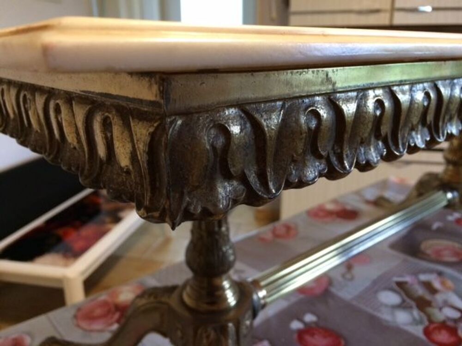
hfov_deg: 61.7
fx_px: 387
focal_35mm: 29
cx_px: 231
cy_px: 173
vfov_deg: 48.2
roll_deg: +1.0
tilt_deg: -15.9
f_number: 2.2
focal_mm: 4.15
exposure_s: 1/33
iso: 250
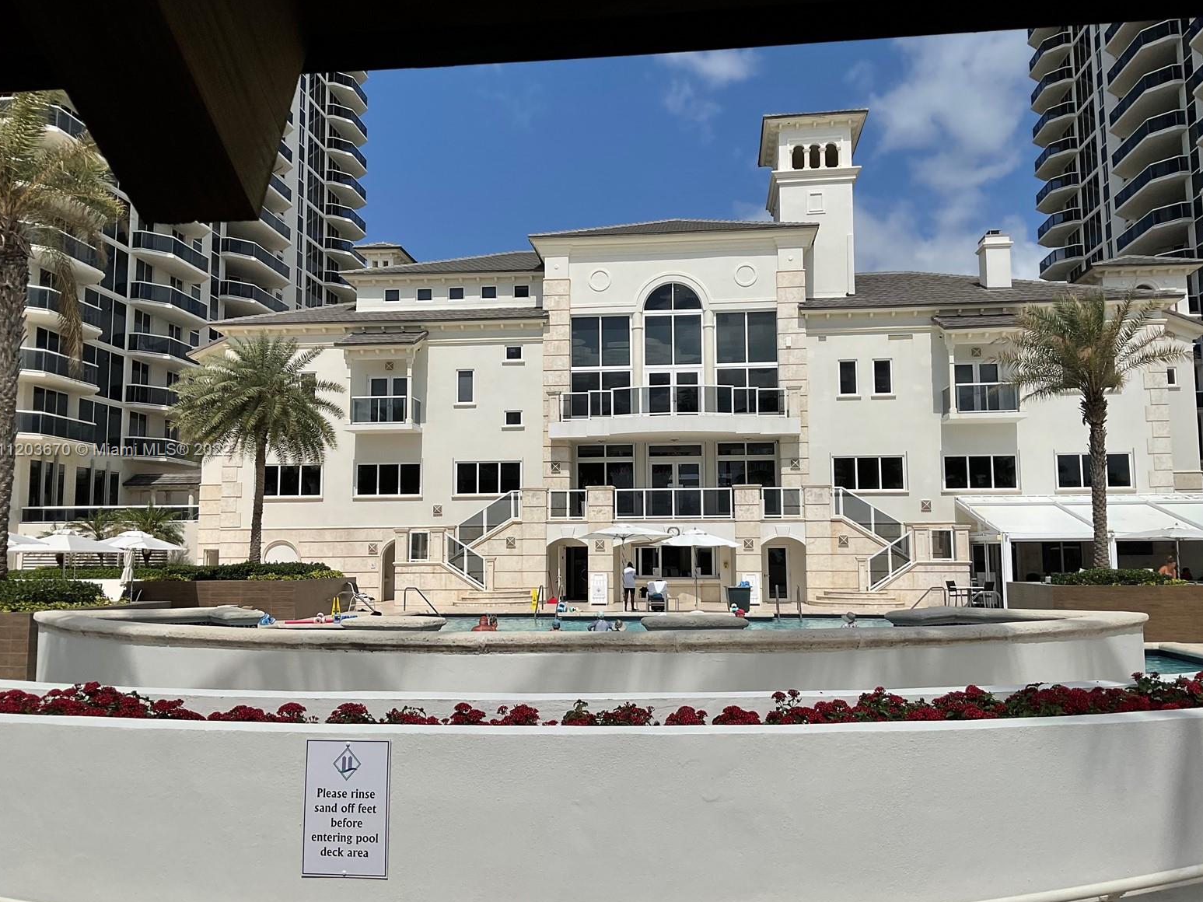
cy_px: 451
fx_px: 1043
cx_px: 604
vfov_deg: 46.8
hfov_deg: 60.0
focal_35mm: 30
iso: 20
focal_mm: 3
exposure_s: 1/5263
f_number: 1.8
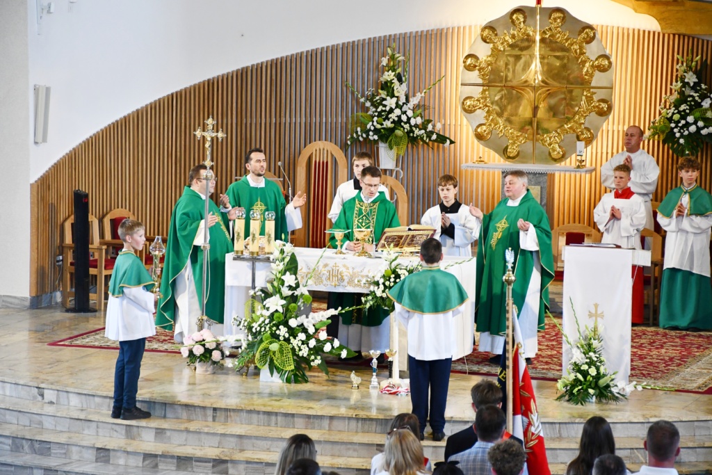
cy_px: 238
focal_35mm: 135
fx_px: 2670
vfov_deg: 10.2
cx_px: 356
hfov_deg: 15.2
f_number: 5.3
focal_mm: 90
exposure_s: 1/125
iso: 1800
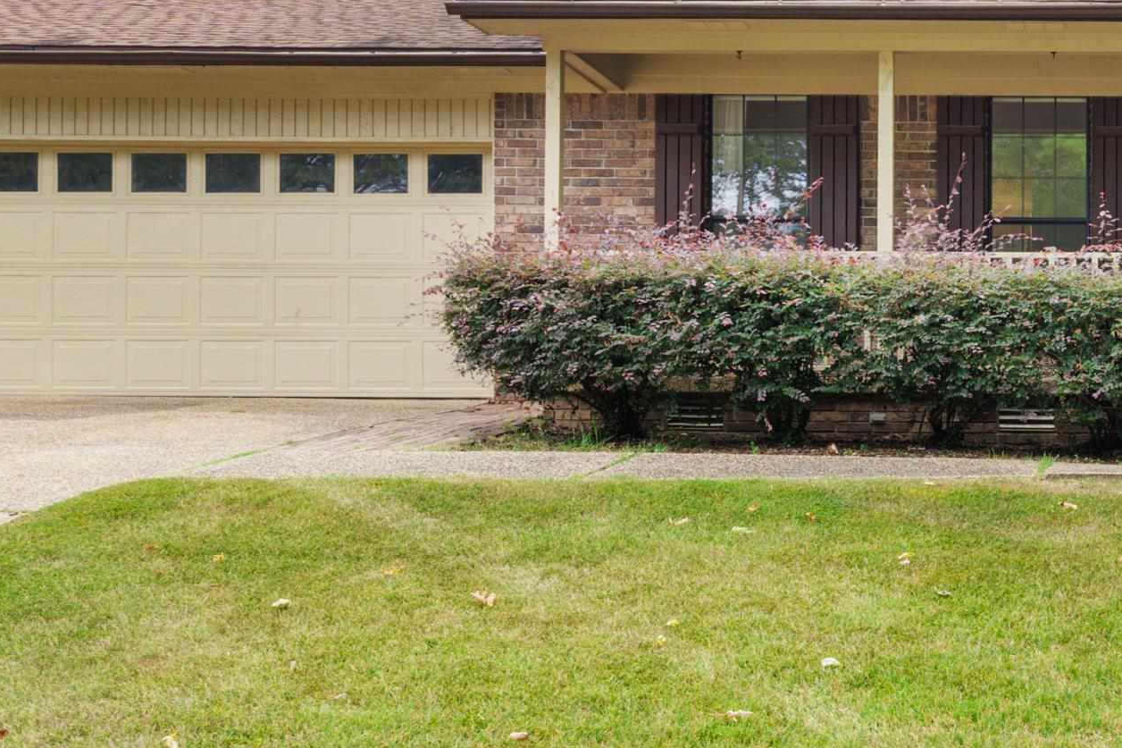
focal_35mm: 44
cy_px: 47
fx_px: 1362
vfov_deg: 29.2
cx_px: 1050
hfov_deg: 40.7
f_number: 9
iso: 200
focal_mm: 12.2
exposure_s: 1/160
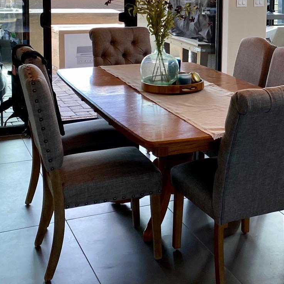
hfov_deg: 26.1
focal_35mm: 63
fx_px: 585
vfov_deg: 26.7
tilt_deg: -7.4
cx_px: 272
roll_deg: -1.7
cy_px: 52
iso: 80
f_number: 1.8
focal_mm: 4.25
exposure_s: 1/120
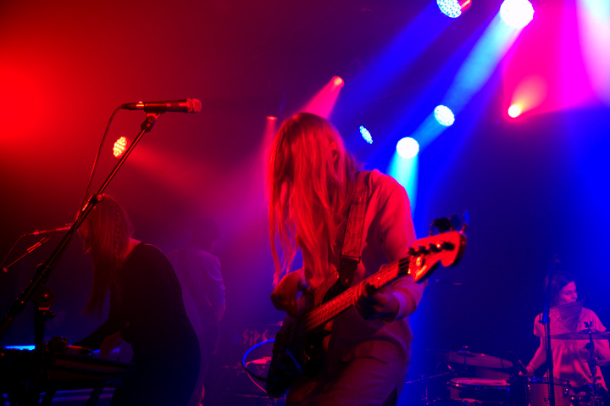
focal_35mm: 39
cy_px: 203
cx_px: 305
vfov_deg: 34.2
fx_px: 660
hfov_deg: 49.6
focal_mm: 26
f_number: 2.8
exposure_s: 1/50
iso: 1000
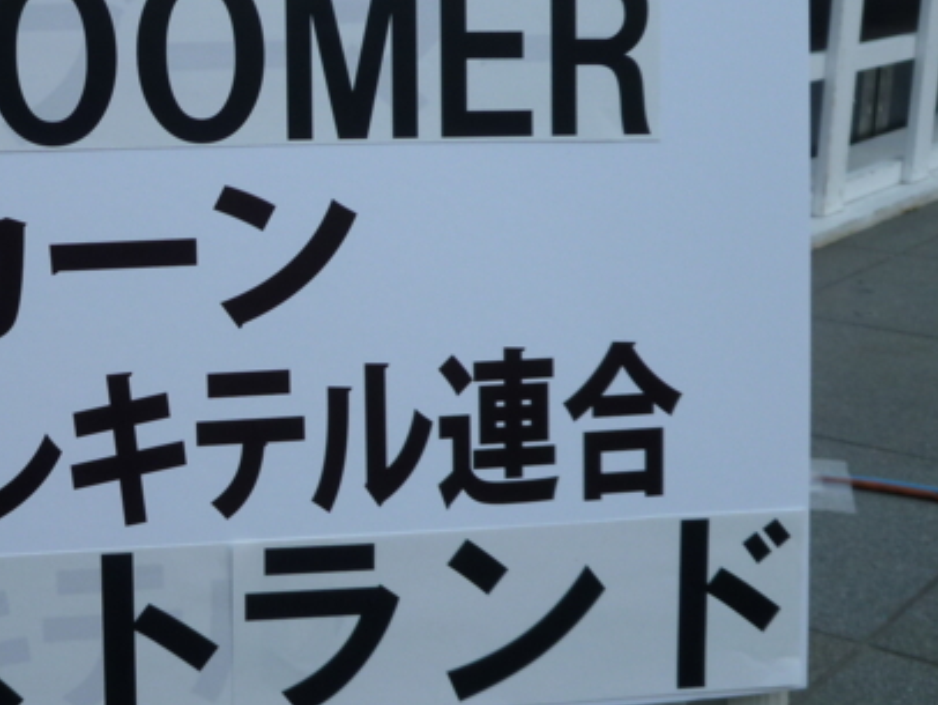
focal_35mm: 65
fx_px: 1762
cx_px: 92
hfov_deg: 28.6
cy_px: 400
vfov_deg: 22.6
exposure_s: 1/125
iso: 80
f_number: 3.2
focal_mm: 5.9
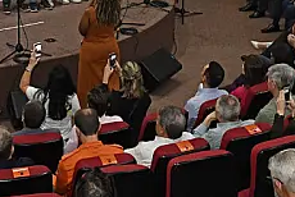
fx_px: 820
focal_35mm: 100
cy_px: 15
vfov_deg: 13.6
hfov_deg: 20.4
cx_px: 133
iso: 3200
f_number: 5
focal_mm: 24
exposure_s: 1/125
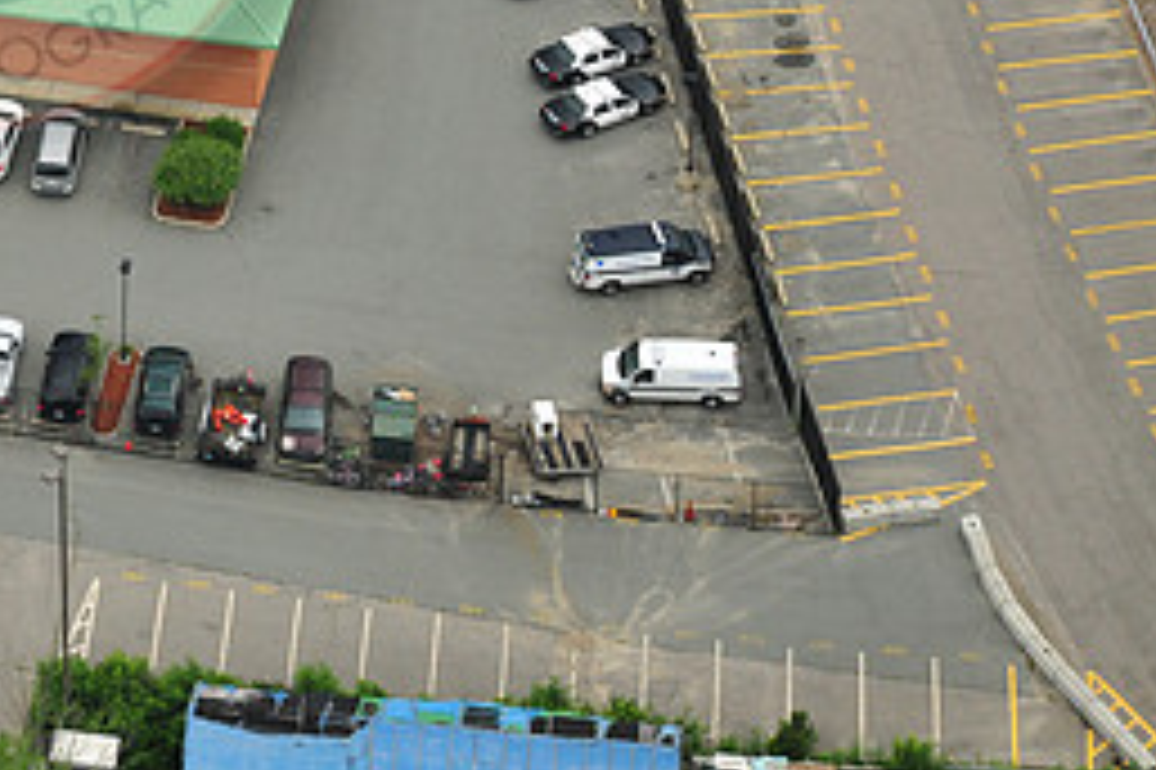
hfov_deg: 10.4
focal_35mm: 196
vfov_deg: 7.0
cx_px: -108
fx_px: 6290
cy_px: -7
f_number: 5
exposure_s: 1/400
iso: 400
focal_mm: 58
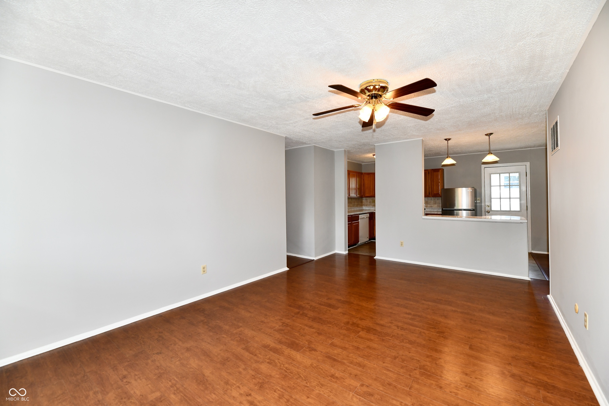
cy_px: 203
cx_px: 304
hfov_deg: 104.3
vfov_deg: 81.2
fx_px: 237
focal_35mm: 14
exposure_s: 1/60
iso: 640
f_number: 6.3
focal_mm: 14
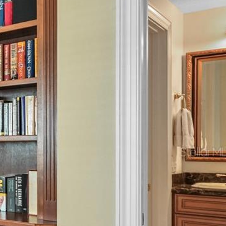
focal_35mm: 58
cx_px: -261
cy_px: 152
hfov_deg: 17.3
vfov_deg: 29.4
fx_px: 427
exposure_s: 1/3
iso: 400
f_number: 8
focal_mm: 15.5
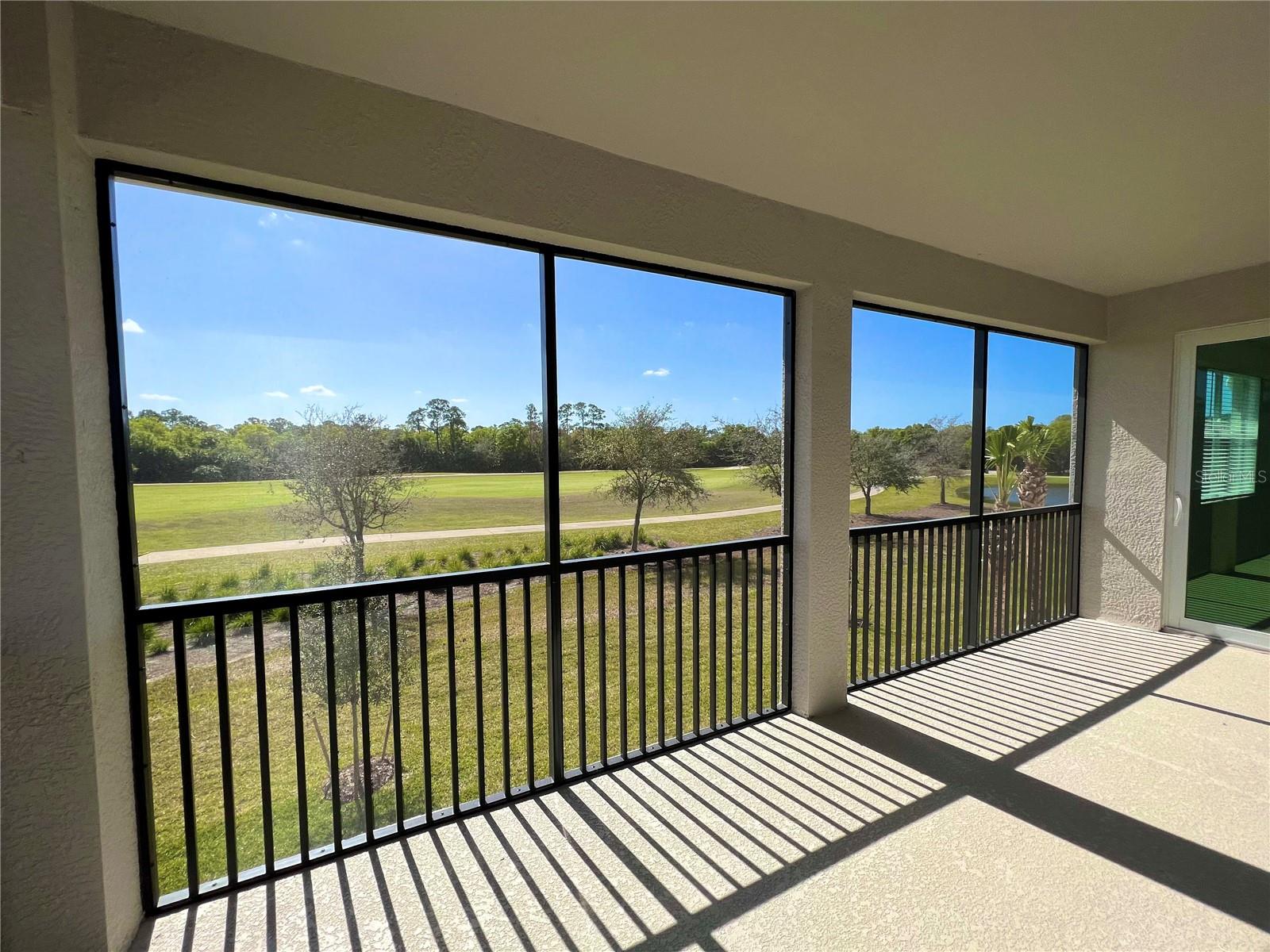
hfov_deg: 106.2
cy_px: 476
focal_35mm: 13
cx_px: 635
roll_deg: +1.3
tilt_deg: -2.9
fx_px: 477
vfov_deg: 89.9
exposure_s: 1/1263
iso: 32
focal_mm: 1.57
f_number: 1.8
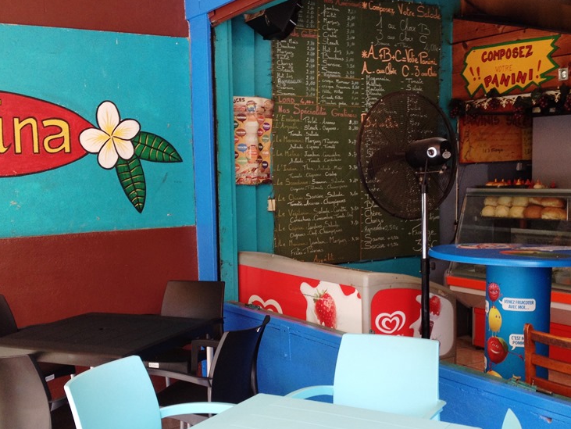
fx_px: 809
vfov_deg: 29.7
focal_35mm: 49
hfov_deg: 38.9
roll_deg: +0.1
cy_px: 245
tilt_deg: -10.1
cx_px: 280
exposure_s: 1/60
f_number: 2.4
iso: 50
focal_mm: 4.28
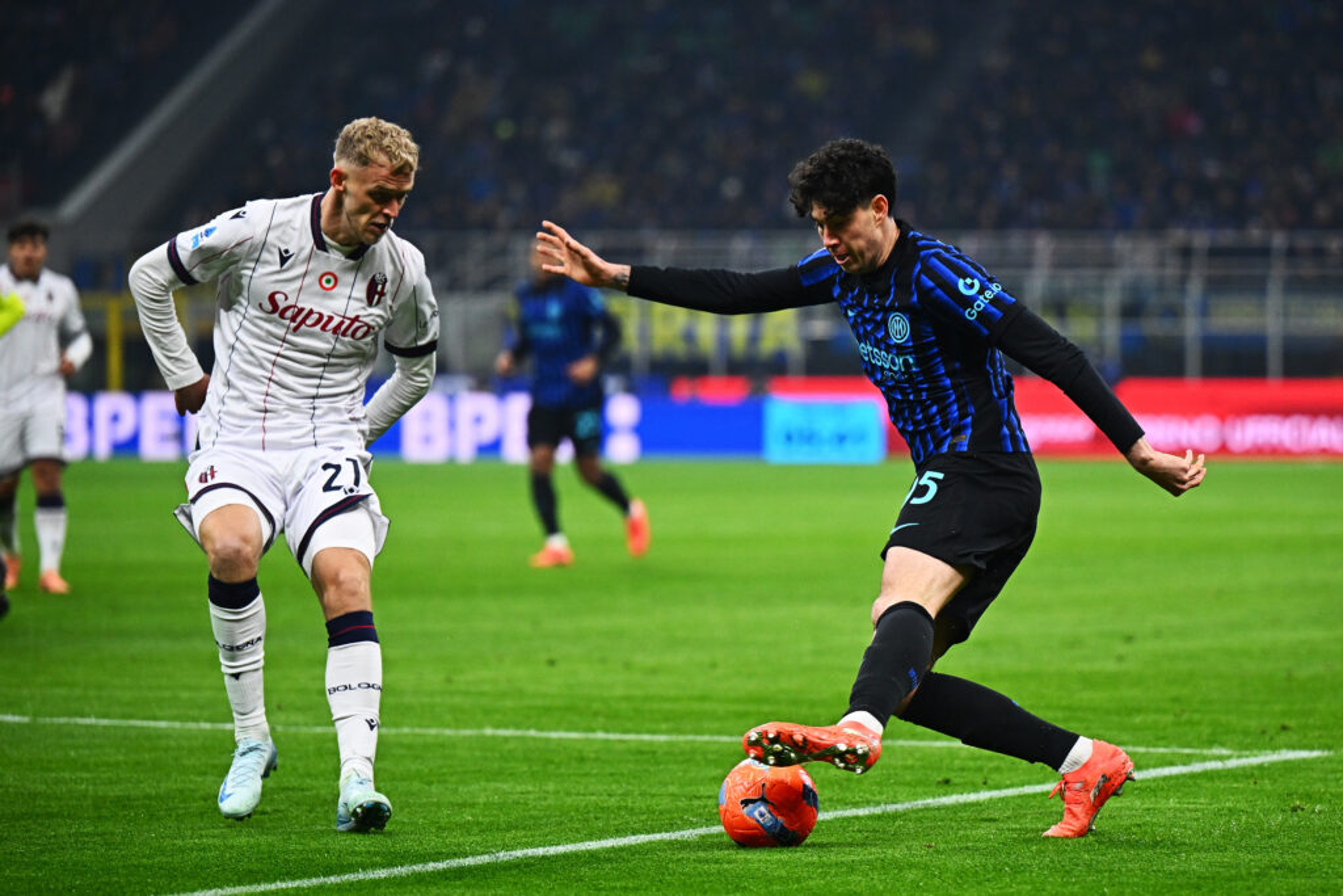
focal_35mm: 150
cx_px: 672
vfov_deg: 9.2
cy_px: 448
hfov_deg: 13.7
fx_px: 5596
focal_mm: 150
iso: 1600
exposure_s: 1/1600
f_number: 2.8
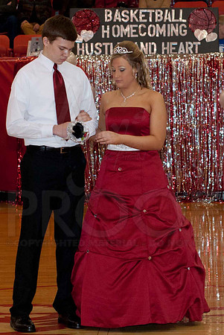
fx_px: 698
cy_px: 168
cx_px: 112
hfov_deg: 18.2
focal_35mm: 75
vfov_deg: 27.0
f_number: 4
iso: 500
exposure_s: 1/50
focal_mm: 50
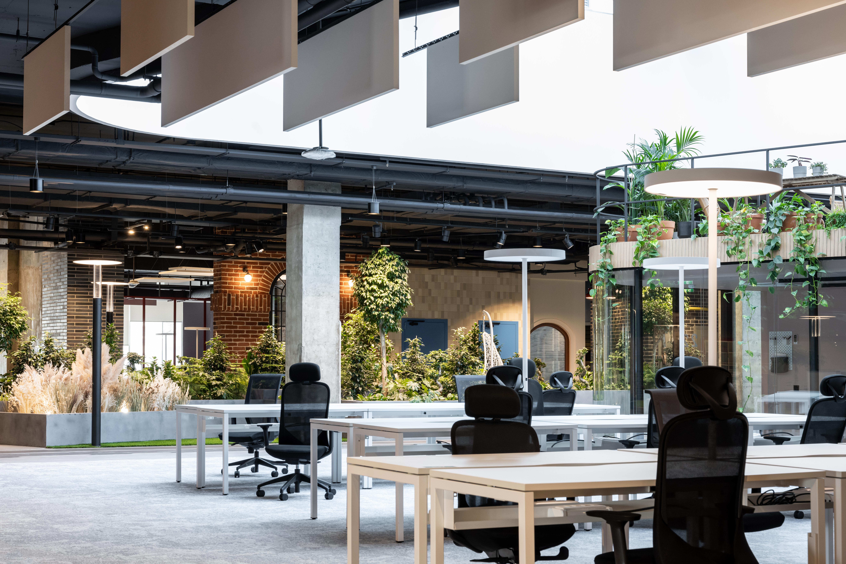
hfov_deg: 36.9
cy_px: 282
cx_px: 423
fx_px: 1269
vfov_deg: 25.1
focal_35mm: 54
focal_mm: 54
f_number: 9
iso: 400
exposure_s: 1/8
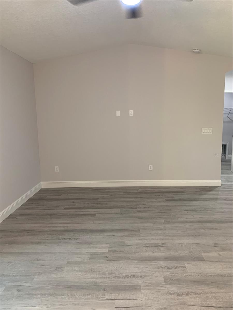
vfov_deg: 67.3
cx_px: 116
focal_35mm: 26
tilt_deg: -7.4
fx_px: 233
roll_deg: +1.5
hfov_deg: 53.1
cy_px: 155
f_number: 1.8
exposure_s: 1/60
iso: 100
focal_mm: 4.25
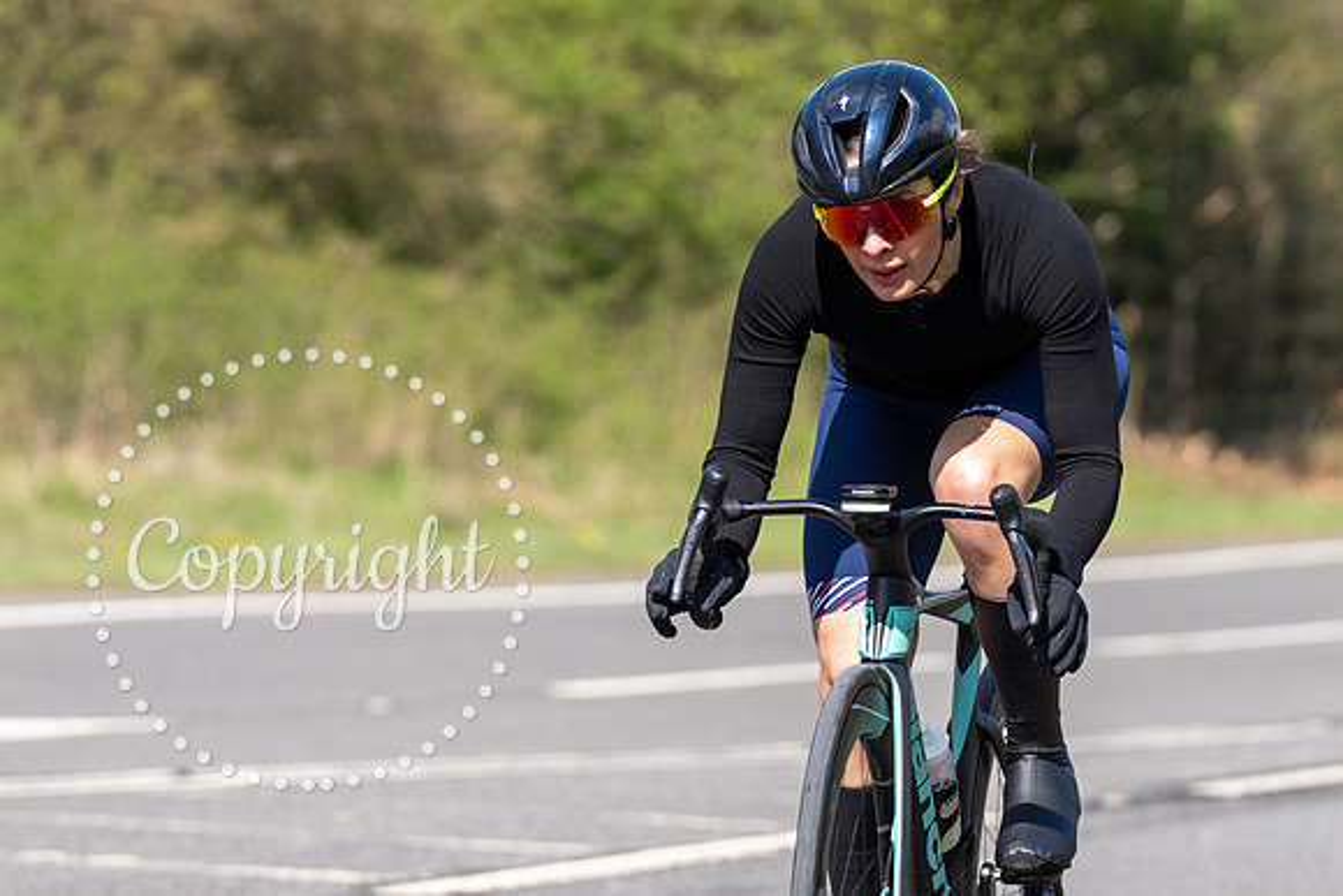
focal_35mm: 406
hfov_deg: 5.1
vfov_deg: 3.4
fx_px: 15156
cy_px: 249
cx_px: 1002
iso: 125
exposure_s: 1/1000
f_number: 5
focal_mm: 200
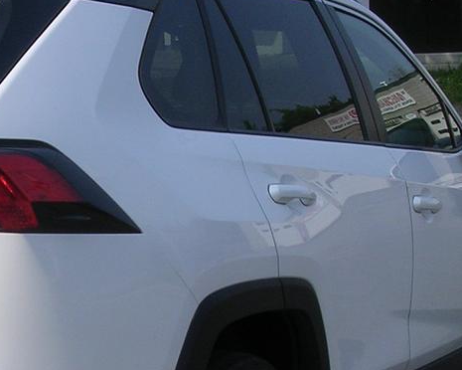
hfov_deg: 18.3
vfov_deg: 15.0
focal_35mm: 102
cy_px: 277
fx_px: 1395
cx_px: 4
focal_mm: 5.8
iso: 100
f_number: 5.6
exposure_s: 1/371
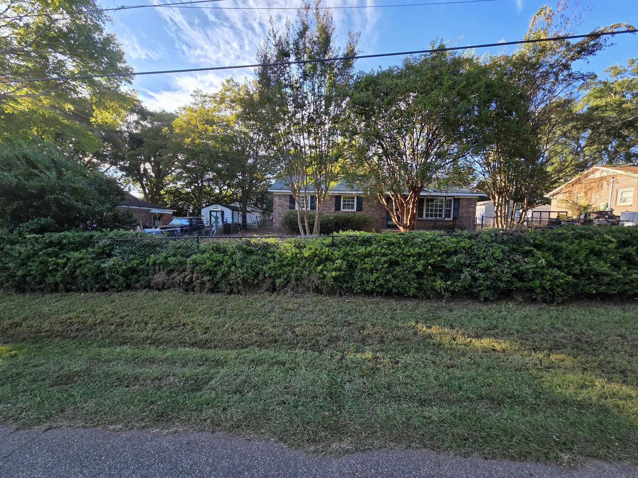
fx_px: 240
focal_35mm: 13
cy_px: 239
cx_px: 319
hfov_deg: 106.2
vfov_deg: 89.9
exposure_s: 1/370
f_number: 2.2
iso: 50
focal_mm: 2.2
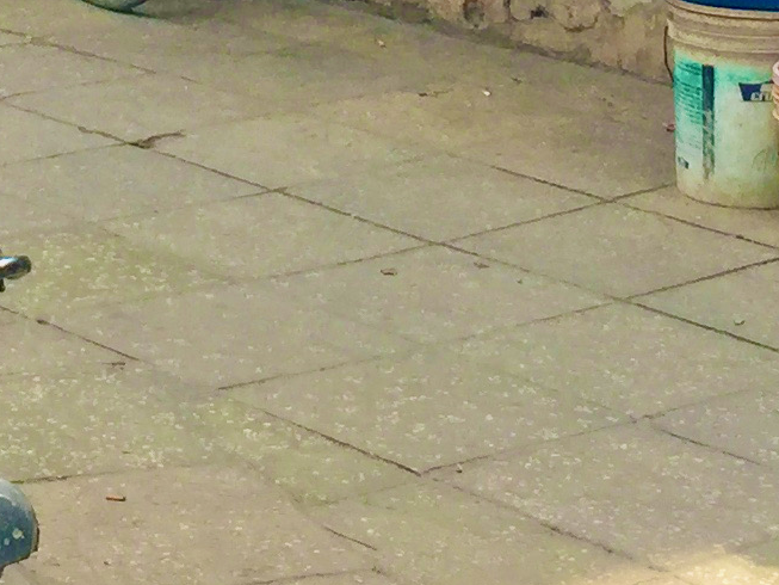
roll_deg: -3.6
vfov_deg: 9.6
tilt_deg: -2.4
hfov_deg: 13.6
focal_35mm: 145
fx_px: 3264
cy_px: -567
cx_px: 215
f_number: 2.2
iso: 32
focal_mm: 4.15
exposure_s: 1/732
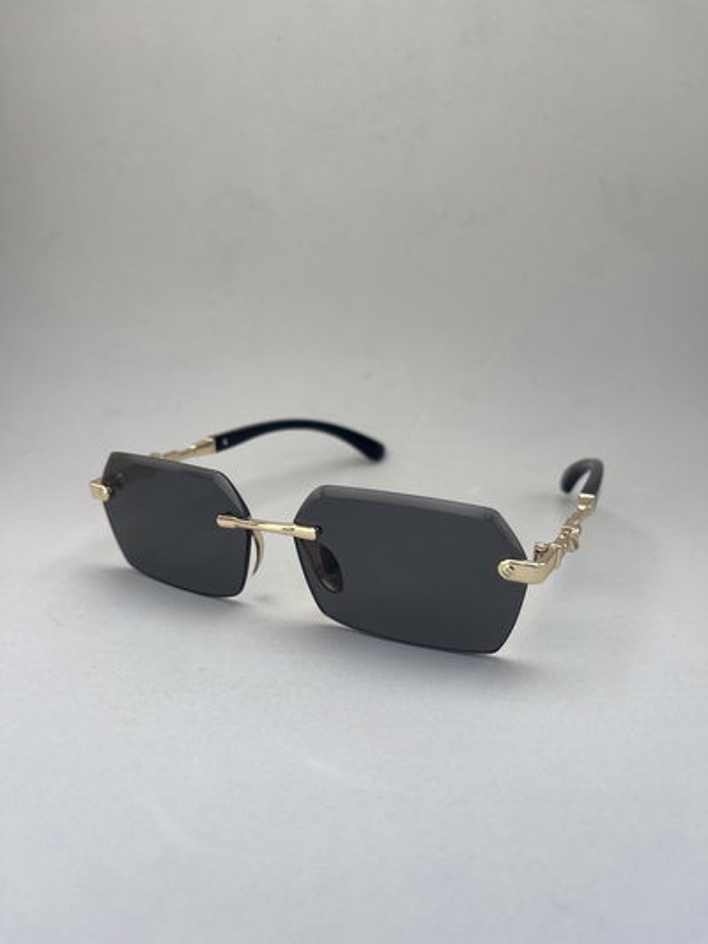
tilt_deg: -15.9
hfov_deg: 53.1
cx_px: 354
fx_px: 709
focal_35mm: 26
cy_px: 472
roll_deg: -0.3
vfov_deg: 67.3
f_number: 1.6
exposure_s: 1/524
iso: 50
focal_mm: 5.1
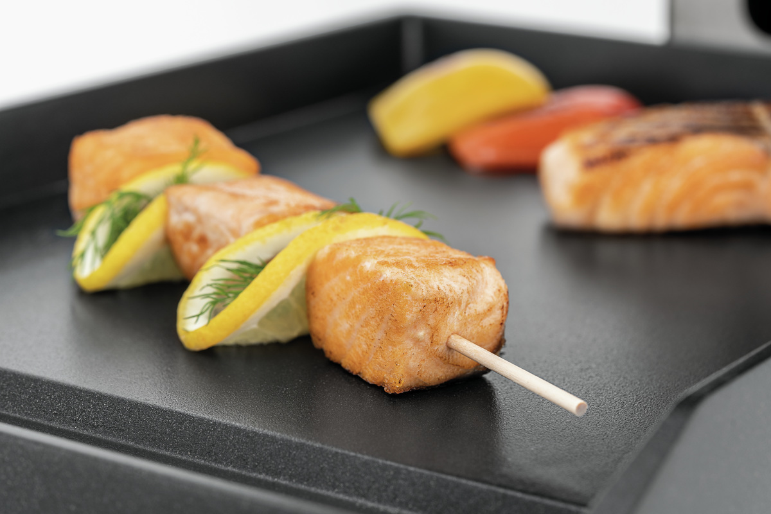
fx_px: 1927
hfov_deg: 22.6
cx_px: 386
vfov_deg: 15.2
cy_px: 257
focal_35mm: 90
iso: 160
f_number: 8
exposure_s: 1/4
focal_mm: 90
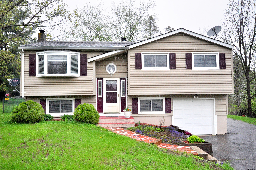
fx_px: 213
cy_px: 85
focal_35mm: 30
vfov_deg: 43.5
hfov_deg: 62.0
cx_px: 128
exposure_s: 1/320
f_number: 8
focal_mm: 20
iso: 1250
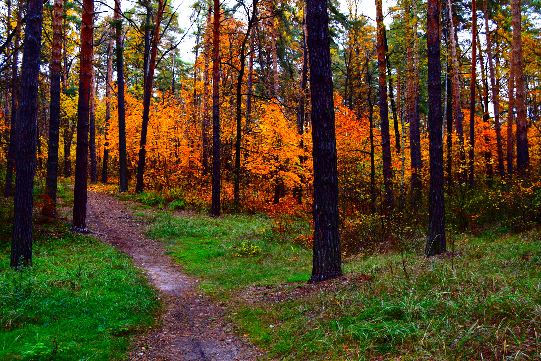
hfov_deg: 49.6
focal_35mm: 39
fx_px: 586
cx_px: 270
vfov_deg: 34.2
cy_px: 180
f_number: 6.3
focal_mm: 26
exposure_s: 1/160
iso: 400
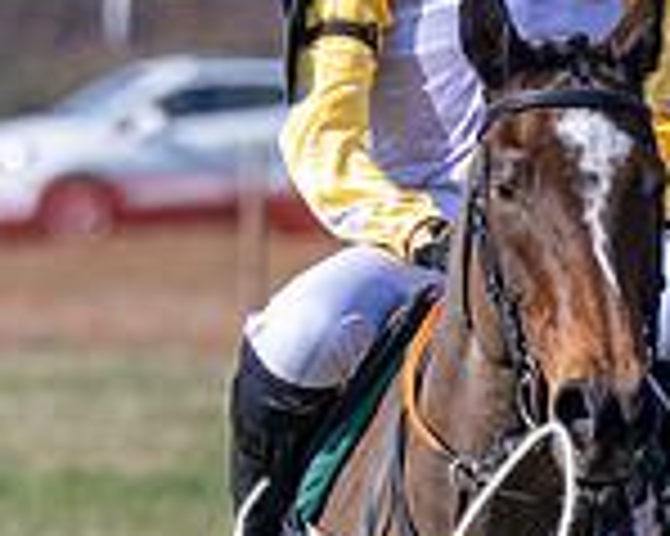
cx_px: 1235
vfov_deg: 0.9
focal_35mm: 1717
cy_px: 228
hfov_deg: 1.1
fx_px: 34025
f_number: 5
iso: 200
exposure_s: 1/1250
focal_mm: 195
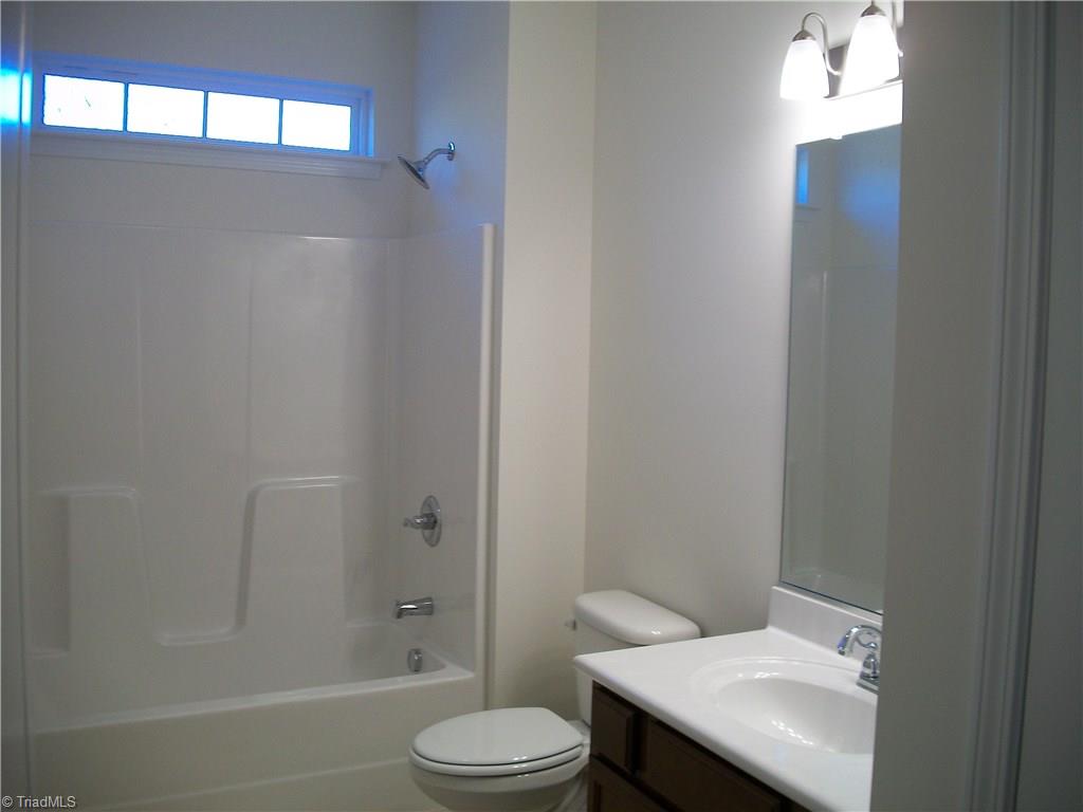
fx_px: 1001
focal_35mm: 32
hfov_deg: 56.8
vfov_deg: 44.2
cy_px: 406
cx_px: 542
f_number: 2.9
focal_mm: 5.7
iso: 80
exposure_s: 1/40
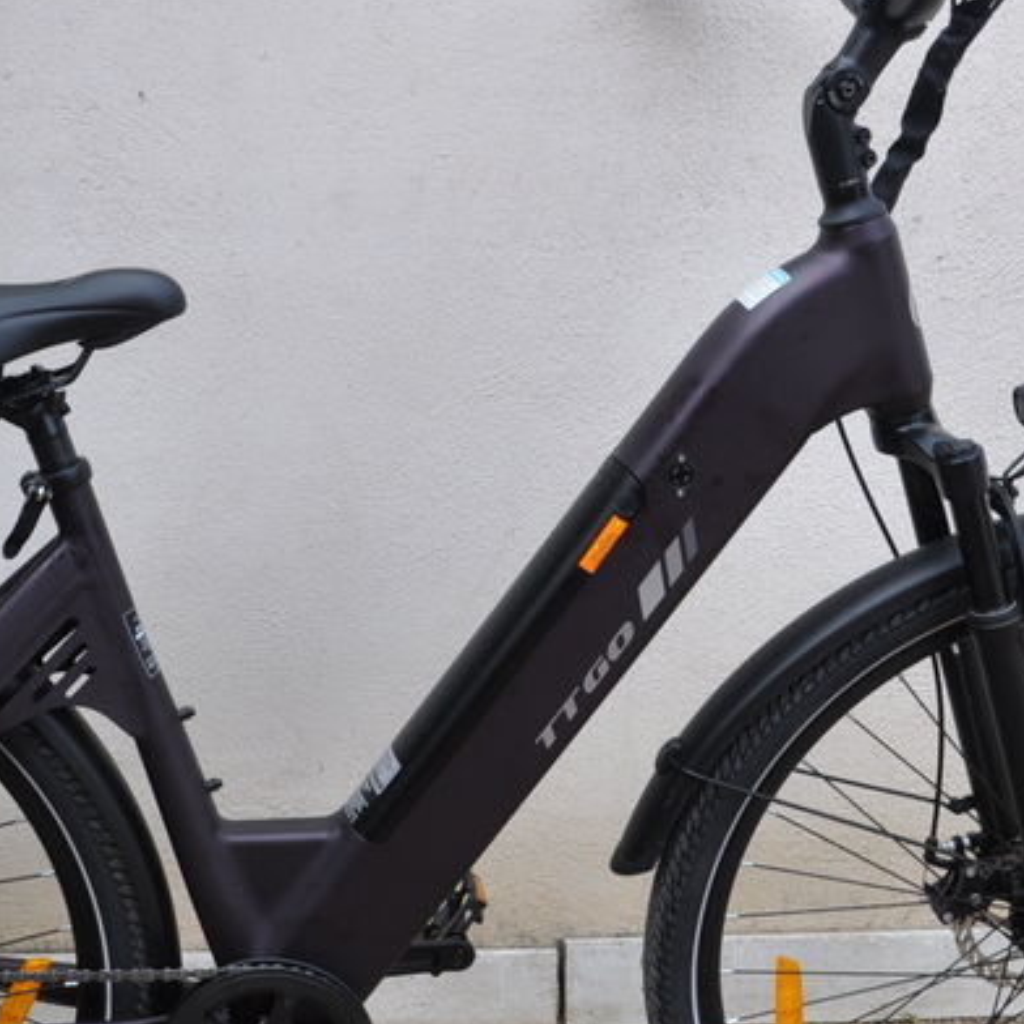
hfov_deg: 32.6
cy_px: 559
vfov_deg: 32.8
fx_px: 1740
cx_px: 379
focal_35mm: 52
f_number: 7.1
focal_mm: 16
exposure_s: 1/200
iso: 200
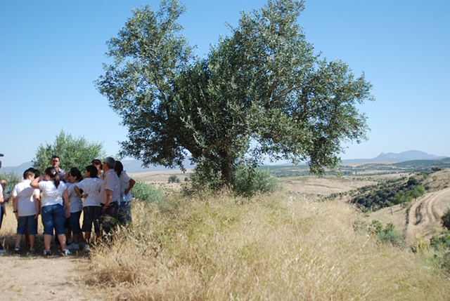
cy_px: 150
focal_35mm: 42
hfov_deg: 46.3
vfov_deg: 32.0
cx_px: 225
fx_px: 526
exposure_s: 1/2500
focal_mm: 28
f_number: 3.5
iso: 400
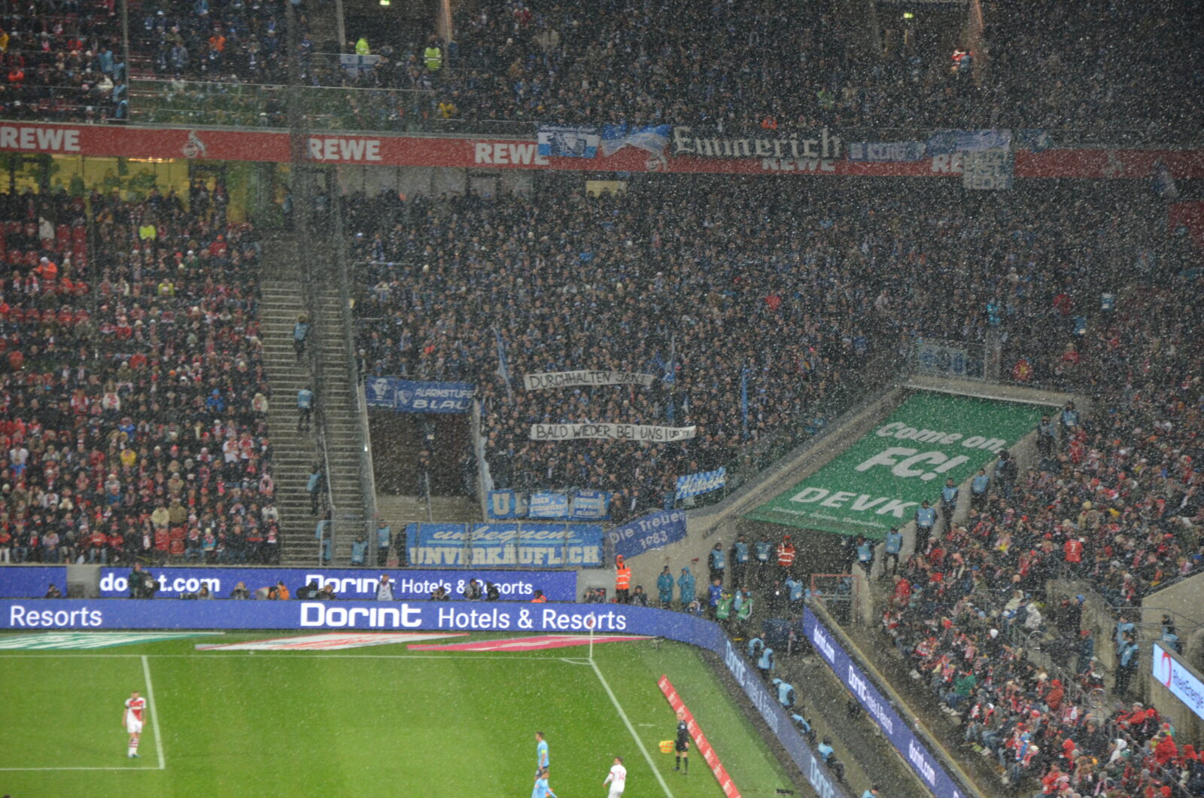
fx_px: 5257
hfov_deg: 13.1
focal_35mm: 158
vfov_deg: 8.7
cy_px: 399
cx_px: 602
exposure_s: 1/125
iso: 1600
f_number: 5.6
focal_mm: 105
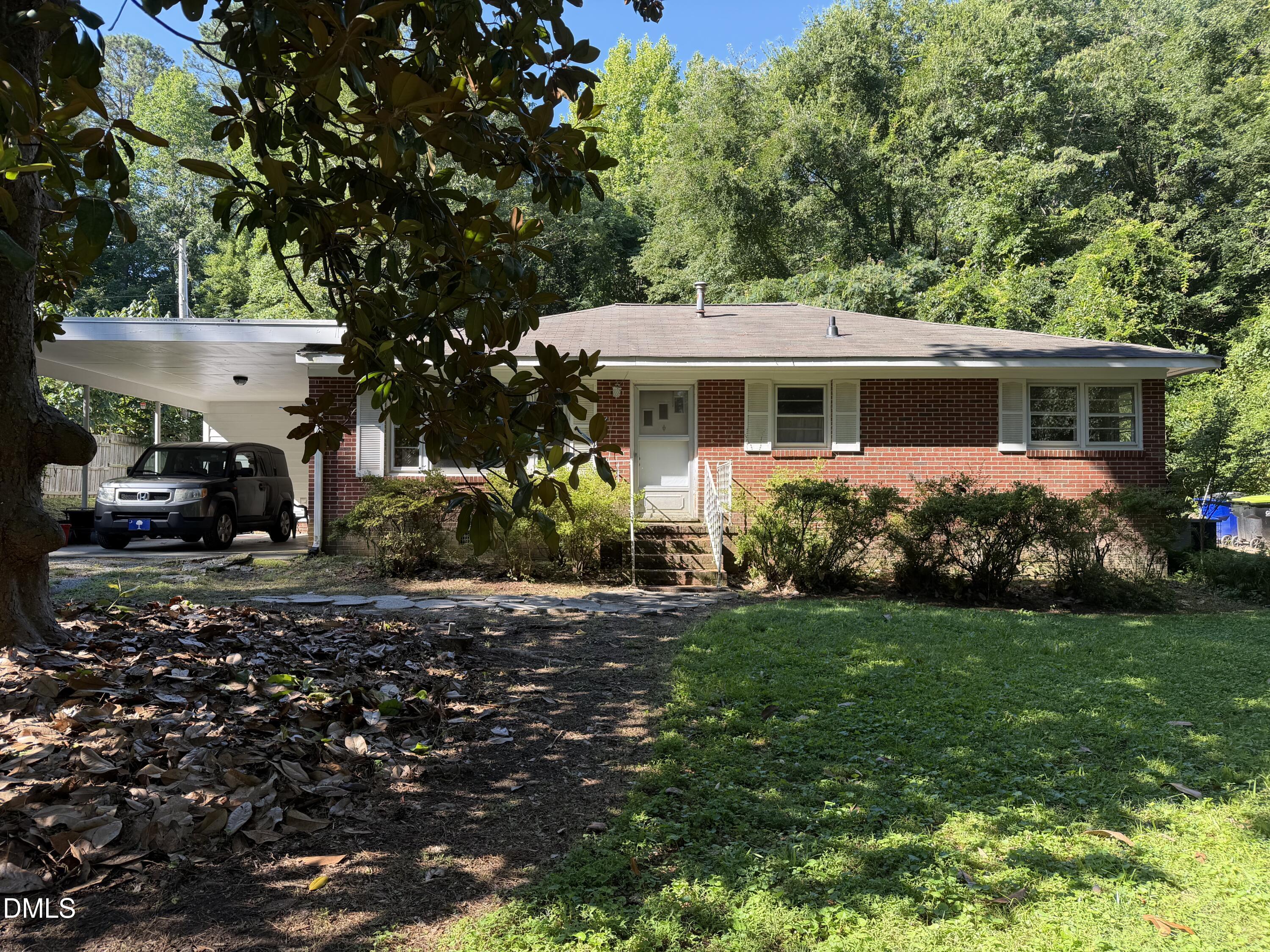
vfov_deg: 56.8
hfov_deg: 71.6
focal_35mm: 24
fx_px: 881
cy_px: 476
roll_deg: -0.5
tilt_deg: +1.5
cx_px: 635
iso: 80
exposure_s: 1/617
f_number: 1.78
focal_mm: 6.76
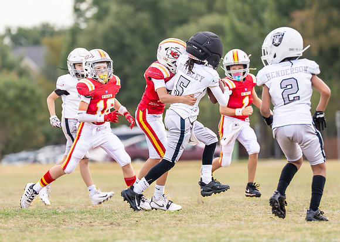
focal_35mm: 435
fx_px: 4197
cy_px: 138
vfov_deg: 3.3
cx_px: 128
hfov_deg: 4.6
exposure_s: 1/1250
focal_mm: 200
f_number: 2.8
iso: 160
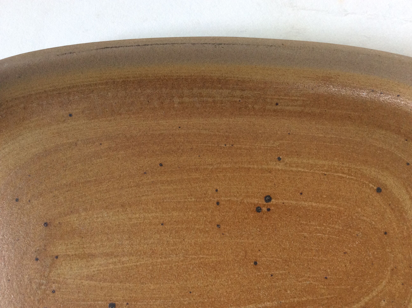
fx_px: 380
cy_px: 154
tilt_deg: -85.2
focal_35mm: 32
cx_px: 206
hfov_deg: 56.9
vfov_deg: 44.1
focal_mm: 3.3
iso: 80
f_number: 2.4
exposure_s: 1/25
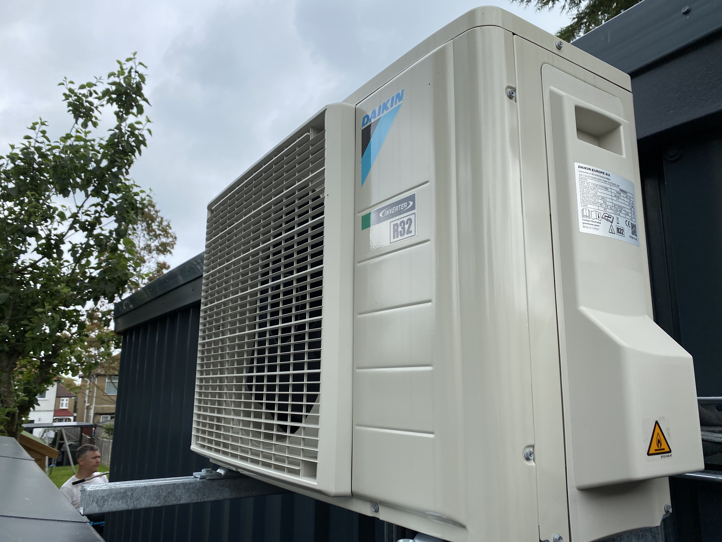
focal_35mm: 26
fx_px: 542
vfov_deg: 53.1
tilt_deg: +12.4
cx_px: 361
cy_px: 271
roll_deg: -1.4
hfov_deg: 67.3
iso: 32
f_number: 1.8
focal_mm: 4.25
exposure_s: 1/1232
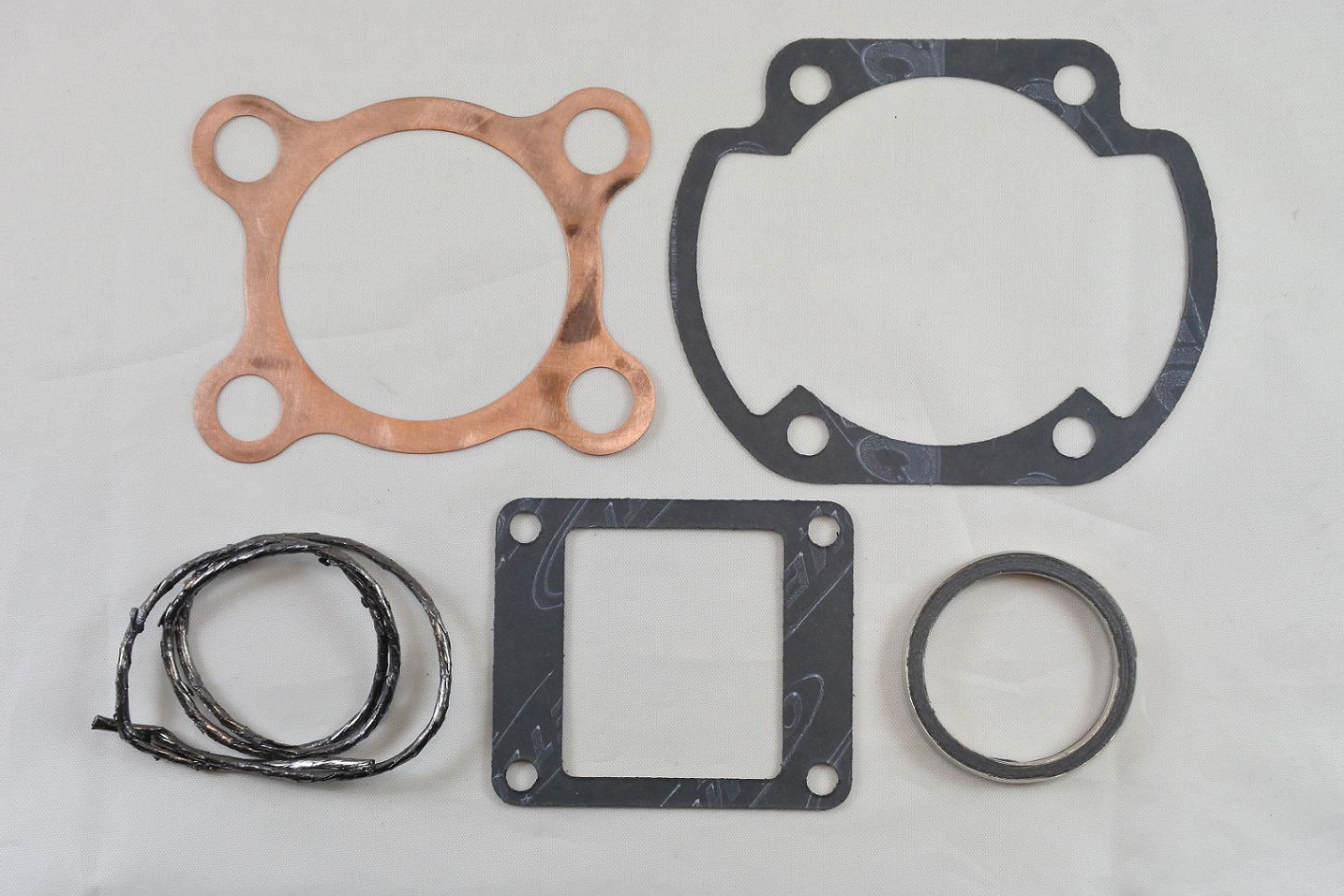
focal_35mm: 40
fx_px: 1494
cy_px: 447
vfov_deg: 33.4
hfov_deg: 48.4
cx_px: 688
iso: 400
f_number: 4.2
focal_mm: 14.7
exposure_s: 1/160
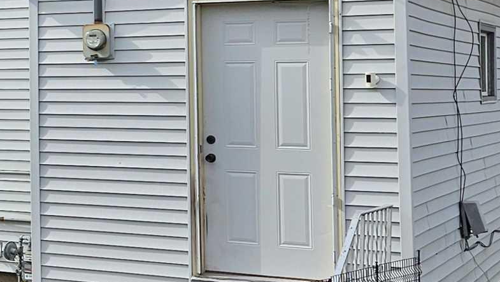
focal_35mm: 98
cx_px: -311
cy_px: 41
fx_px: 1300
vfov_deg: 12.3
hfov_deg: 18.5
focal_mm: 5.4
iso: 25
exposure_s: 1/2240
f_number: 1.8
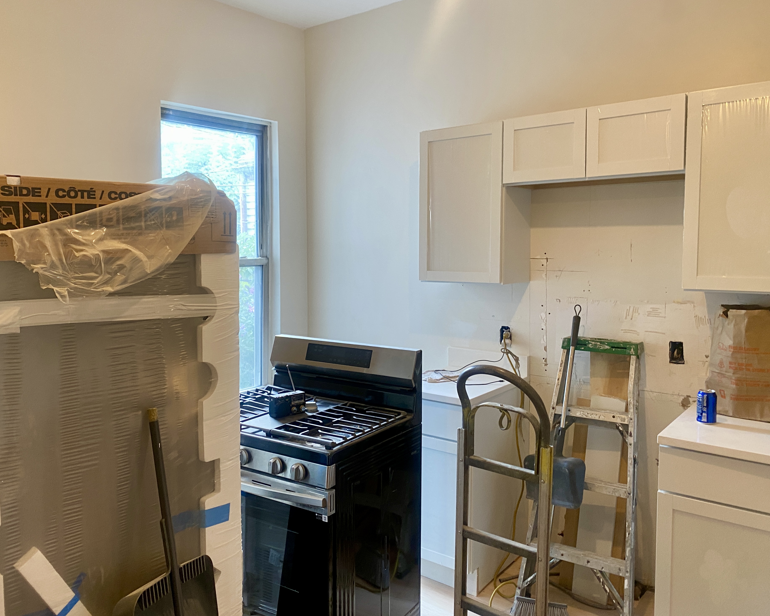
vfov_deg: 51.5
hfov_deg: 62.2
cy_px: 298
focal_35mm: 28
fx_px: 638
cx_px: 364
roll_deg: +0.2
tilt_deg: -6.0
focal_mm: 4.25
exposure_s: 1/82
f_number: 1.8
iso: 125
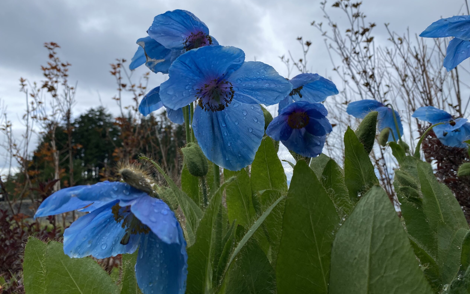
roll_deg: +2.8
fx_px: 359
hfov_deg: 66.5
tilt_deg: +10.3
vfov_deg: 44.3
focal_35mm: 28
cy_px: 120
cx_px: 232
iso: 32
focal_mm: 4.25
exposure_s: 1/2967
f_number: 1.8
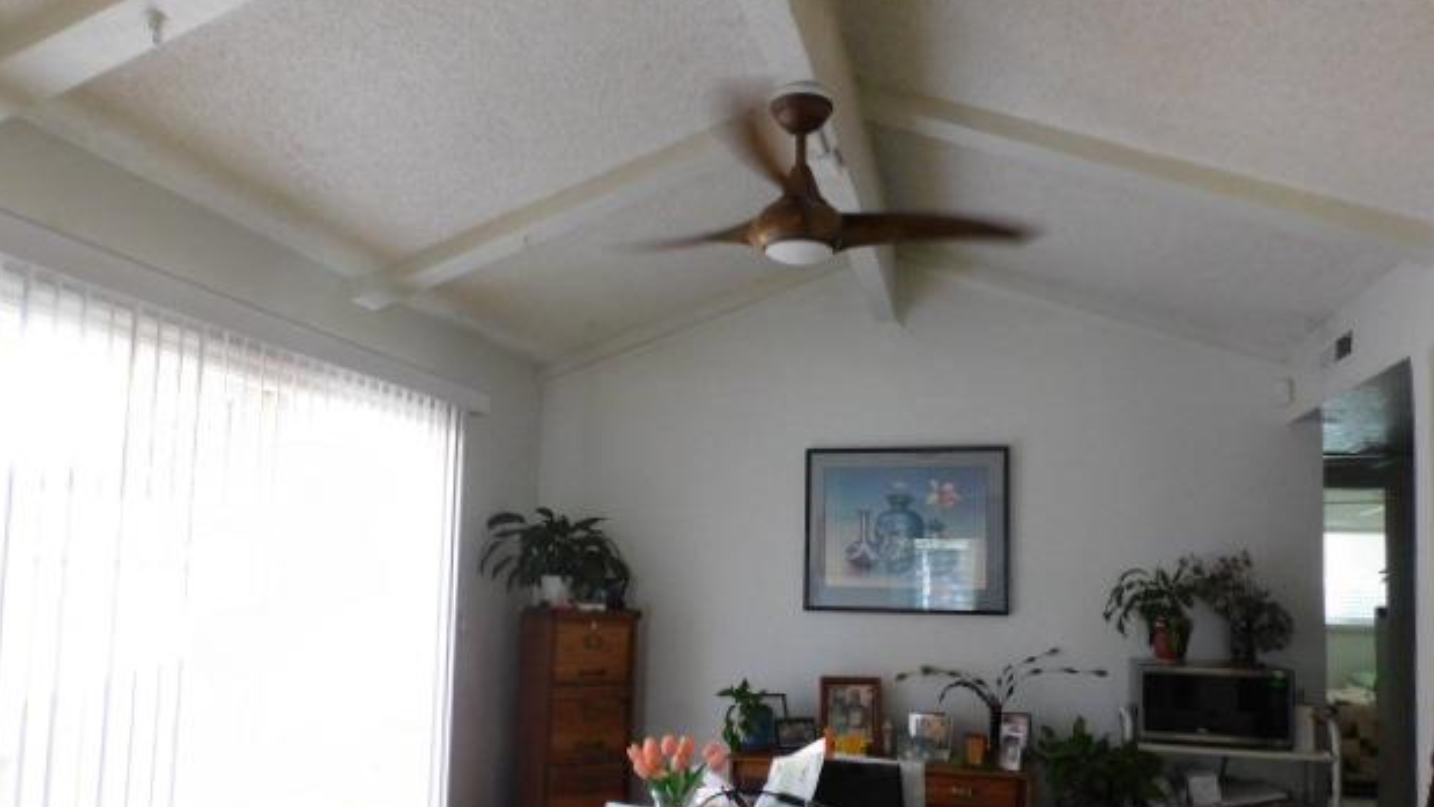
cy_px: 504
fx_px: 1027
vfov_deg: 42.6
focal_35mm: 27
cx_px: 731
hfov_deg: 69.8
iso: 400
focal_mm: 4.3
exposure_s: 1/25
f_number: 3.3
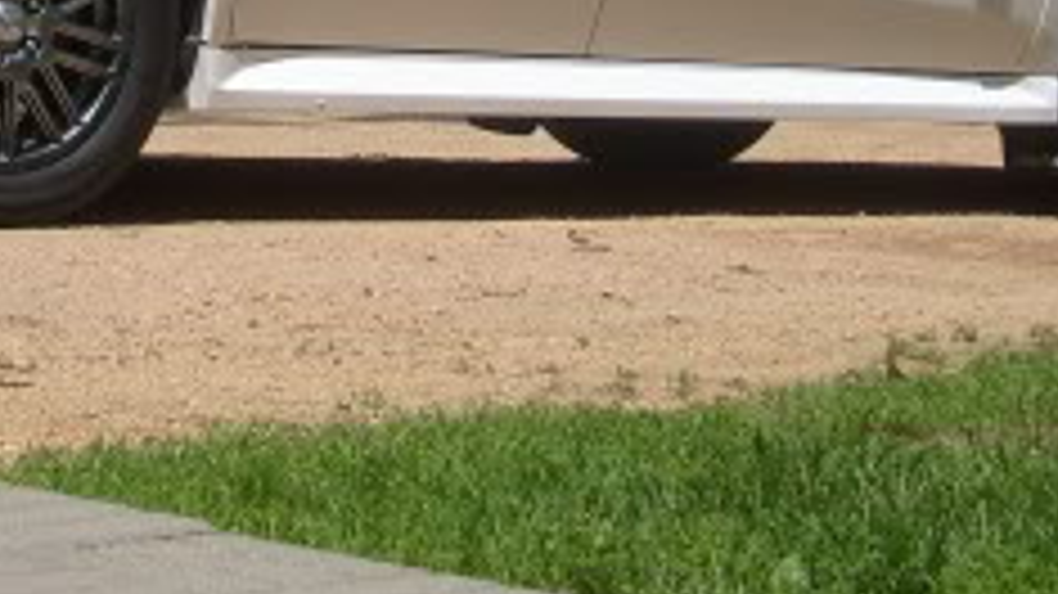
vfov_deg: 7.7
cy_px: -297
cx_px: 284
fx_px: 4319
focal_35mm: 154
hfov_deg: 13.9
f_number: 8.4
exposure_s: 1/250
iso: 80
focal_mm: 8.7
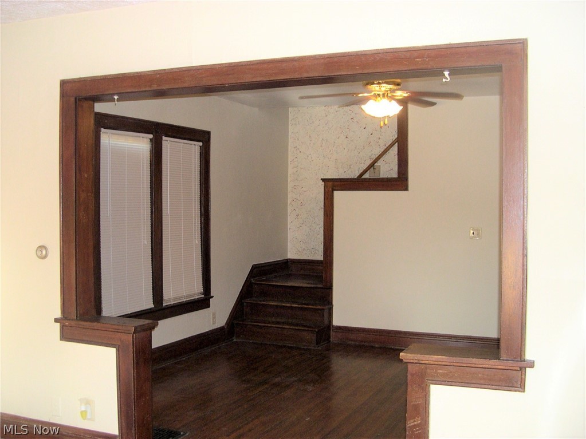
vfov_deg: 37.7
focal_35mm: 38
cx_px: 293
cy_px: 220
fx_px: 643
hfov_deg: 49.0
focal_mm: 8
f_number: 2.8
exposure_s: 1/60
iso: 188
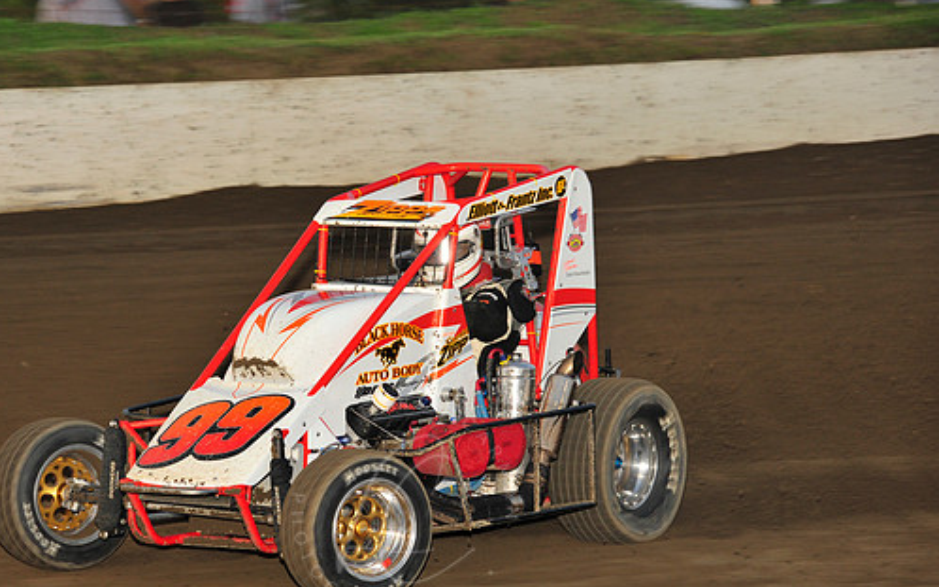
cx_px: 404
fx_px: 4708
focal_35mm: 184
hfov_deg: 11.4
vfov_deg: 7.1
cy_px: 336
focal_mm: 155
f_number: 7.1
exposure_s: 1/320
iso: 800
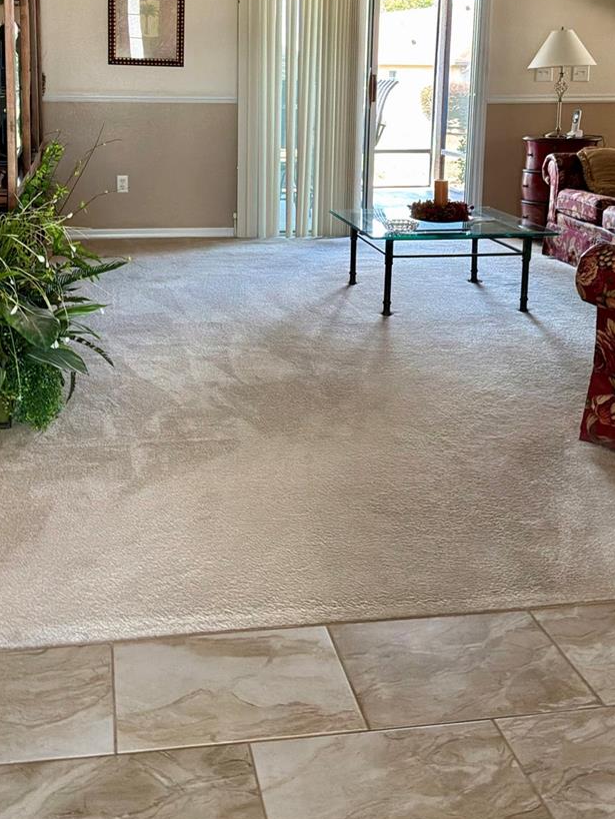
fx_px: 971
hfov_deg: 35.0
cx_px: 252
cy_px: 233
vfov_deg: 44.6
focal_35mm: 41
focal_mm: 3
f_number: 1.8
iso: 100
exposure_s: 1/50
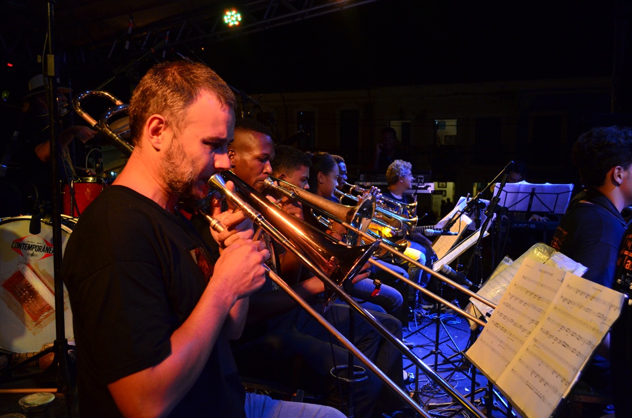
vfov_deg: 43.4
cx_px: 316
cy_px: 209
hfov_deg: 62.0
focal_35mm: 30
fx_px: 525
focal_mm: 20
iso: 1000
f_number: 5
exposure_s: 1/100
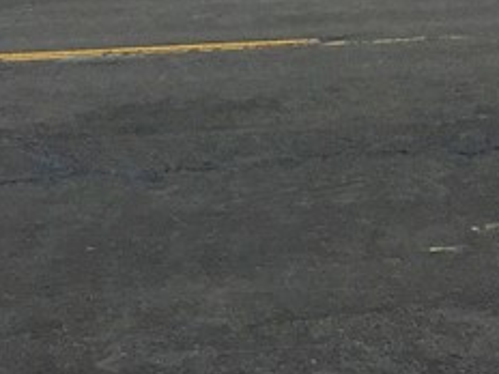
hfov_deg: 15.4
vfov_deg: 10.7
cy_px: -346
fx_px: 1845
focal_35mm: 128
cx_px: 308
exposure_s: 1/1883
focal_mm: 4.15
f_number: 2.2
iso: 32
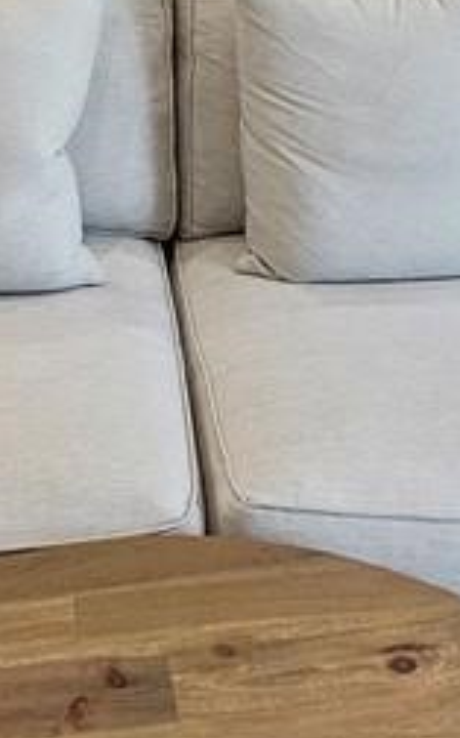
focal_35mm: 56
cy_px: -226
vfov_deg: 29.2
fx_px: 1126
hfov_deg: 23.1
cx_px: 205
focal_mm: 2.2
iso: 125
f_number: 2.2
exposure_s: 1/60
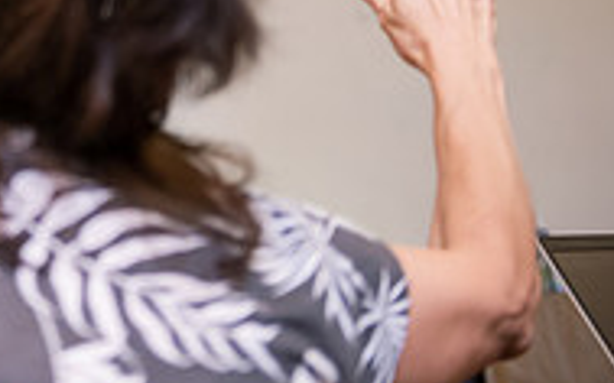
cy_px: -135
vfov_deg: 7.9
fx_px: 2727
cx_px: -276
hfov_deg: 12.3
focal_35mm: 163
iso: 800
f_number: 2.8
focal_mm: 52
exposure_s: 1/200
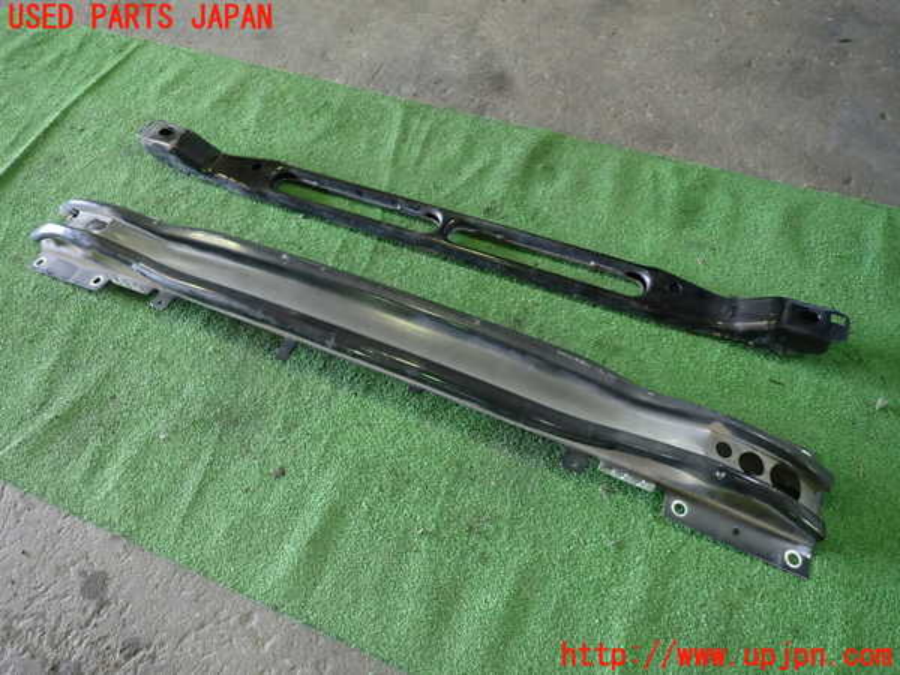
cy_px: 338
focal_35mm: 25
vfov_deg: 54.9
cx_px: 450
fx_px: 650
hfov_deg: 69.4
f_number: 2
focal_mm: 4.5
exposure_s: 1/30
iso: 250
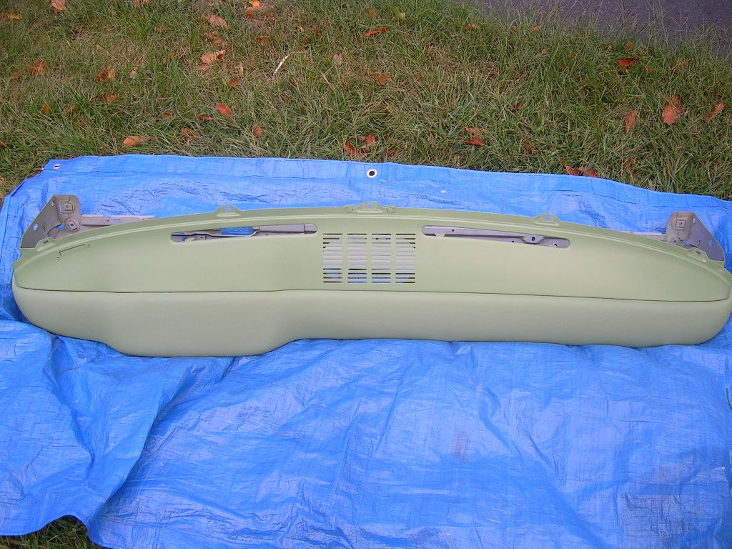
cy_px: 274
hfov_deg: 52.6
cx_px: 366
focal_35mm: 35
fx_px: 740
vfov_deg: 40.7
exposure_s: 1/231
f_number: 2.8
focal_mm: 5.4
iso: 50
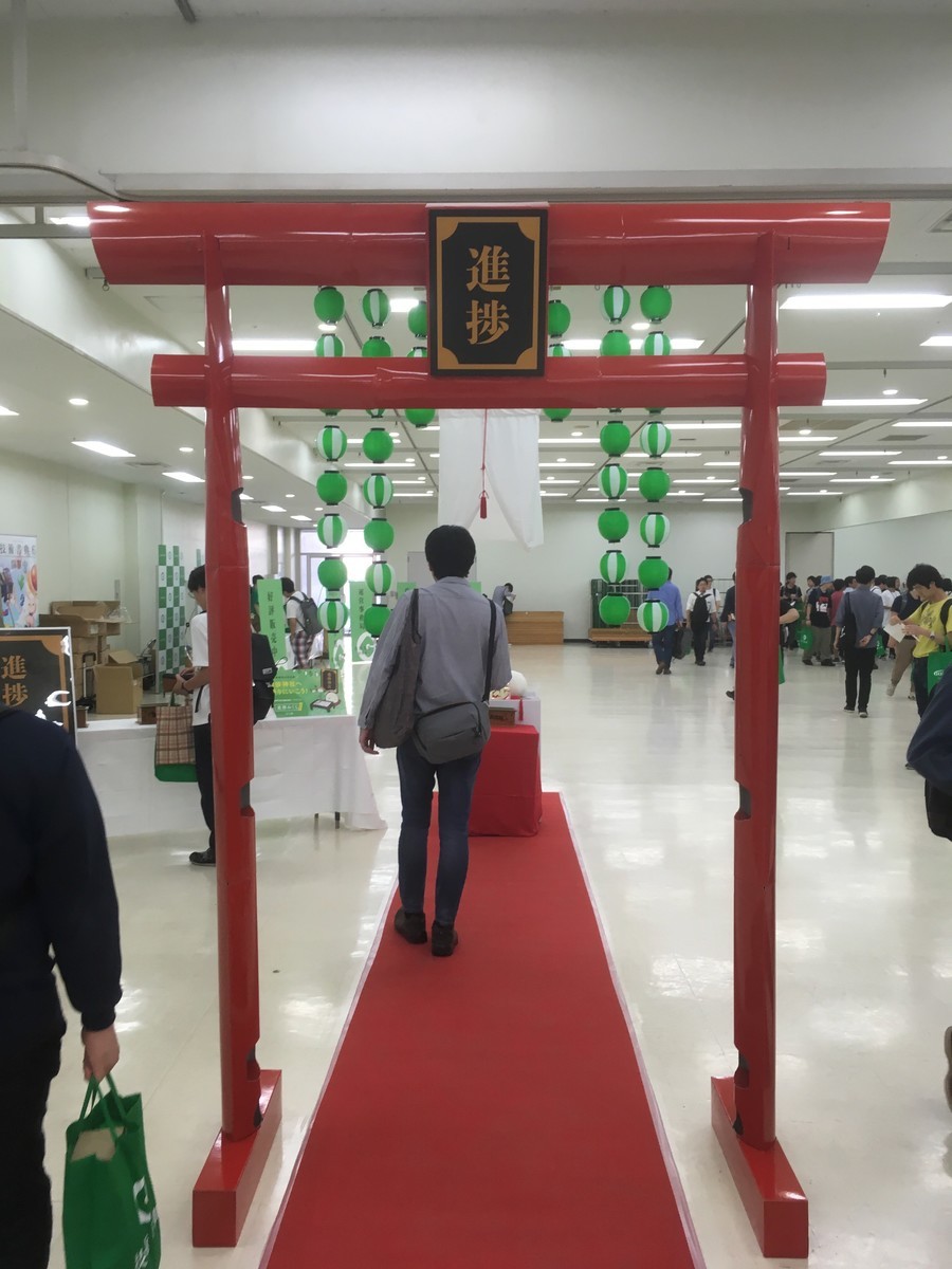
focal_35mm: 29
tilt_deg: -3.5
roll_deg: -0.6
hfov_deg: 48.2
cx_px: 476
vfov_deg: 61.7
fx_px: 1063
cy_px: 634
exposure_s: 1/40
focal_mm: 4.15
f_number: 2.2
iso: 32
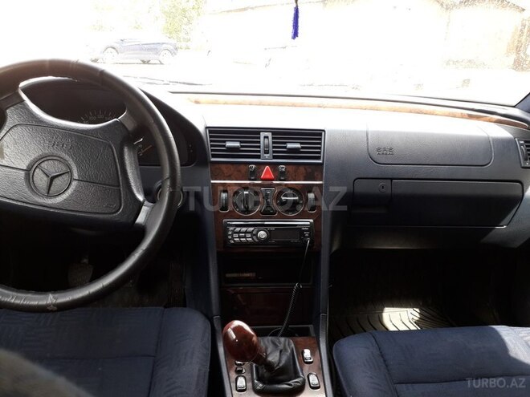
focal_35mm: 27
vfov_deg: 51.4
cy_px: 198
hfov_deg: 65.3
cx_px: 265
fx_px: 413
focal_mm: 3.6
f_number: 1.9
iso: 64
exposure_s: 1/100
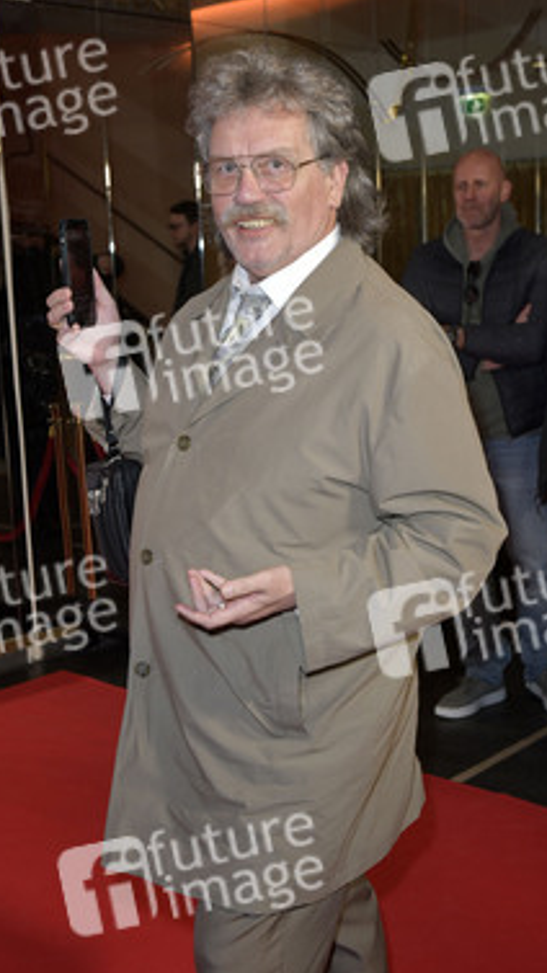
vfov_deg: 41.3
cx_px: 266
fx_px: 1290
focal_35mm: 50
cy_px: 488
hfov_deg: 23.9
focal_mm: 45
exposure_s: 1/200
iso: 1250
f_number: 6.3
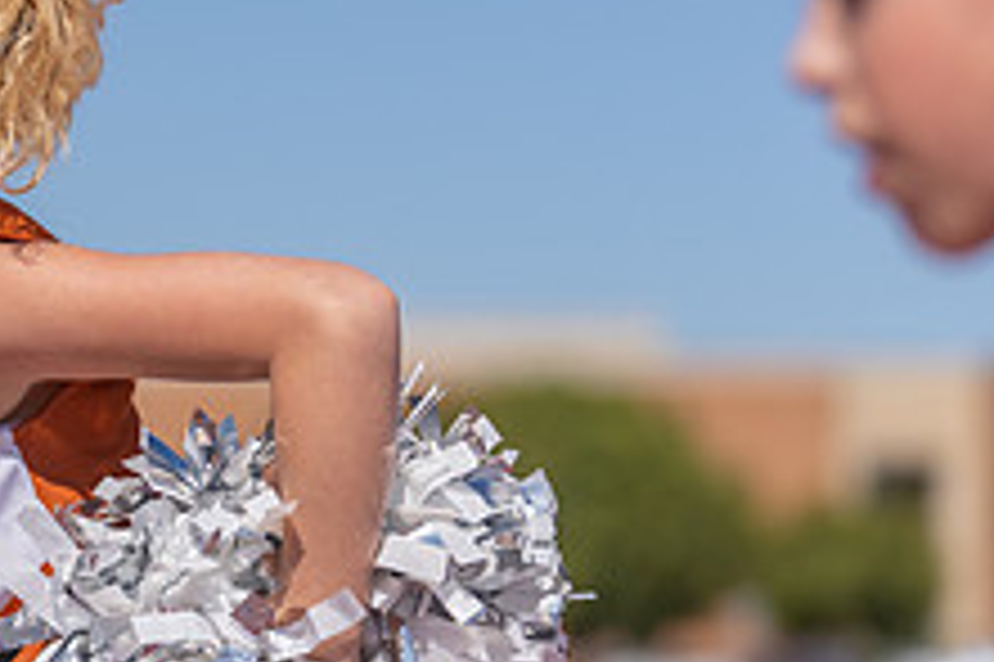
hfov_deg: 7.5
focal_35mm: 273
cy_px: 390
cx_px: -45
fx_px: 7532
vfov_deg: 5.0
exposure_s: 1/3200
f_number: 2.8
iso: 100
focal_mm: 104
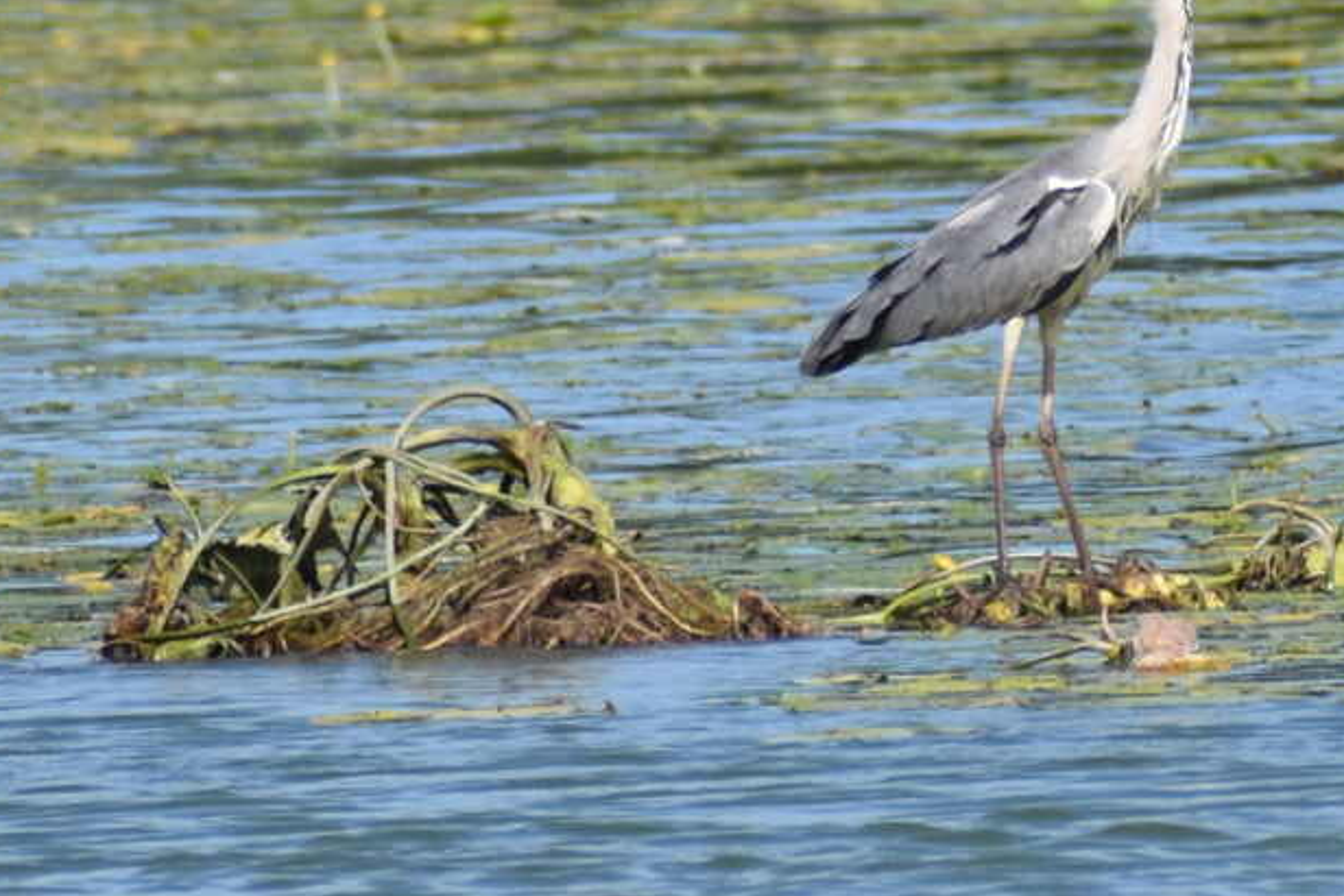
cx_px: 986
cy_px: -45
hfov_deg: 1.1
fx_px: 69863
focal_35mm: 1871
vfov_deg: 0.7
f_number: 6.3
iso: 400
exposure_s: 1/2000
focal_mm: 300
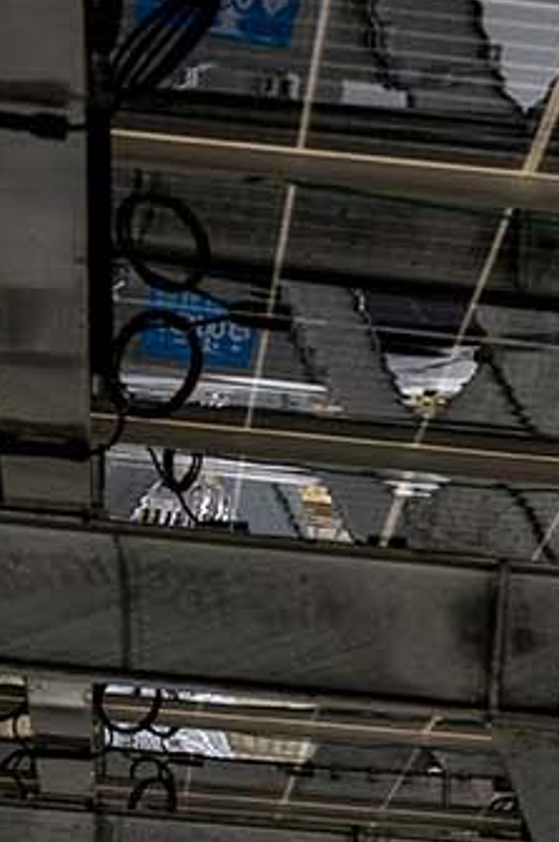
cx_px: 170
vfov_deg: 6.6
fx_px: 7032
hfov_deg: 4.6
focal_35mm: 301
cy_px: 1675
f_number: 9
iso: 400
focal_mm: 70
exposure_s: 1/250
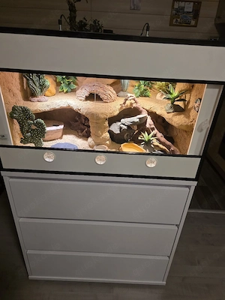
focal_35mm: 23
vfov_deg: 73.9
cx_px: 112
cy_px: 150
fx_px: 199
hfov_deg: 58.9
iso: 400
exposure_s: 1/101
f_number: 1.7
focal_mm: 6.3
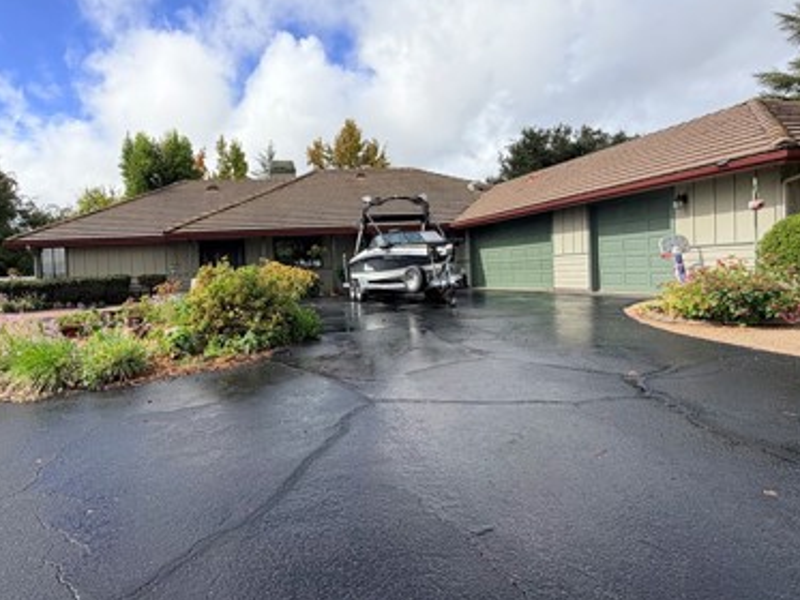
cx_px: 307
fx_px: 555
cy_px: 287
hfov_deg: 70.6
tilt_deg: -1.6
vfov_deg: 56.8
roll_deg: +2.7
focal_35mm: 24
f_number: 2.2
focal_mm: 2.22
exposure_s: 1/901
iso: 25
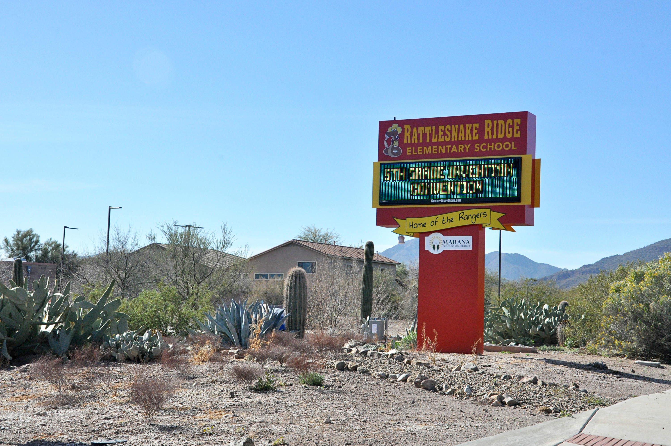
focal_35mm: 60
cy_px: 223
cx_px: 336
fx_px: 1117
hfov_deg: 33.4
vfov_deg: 22.6
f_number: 16
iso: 800
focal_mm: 40
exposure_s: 1/640
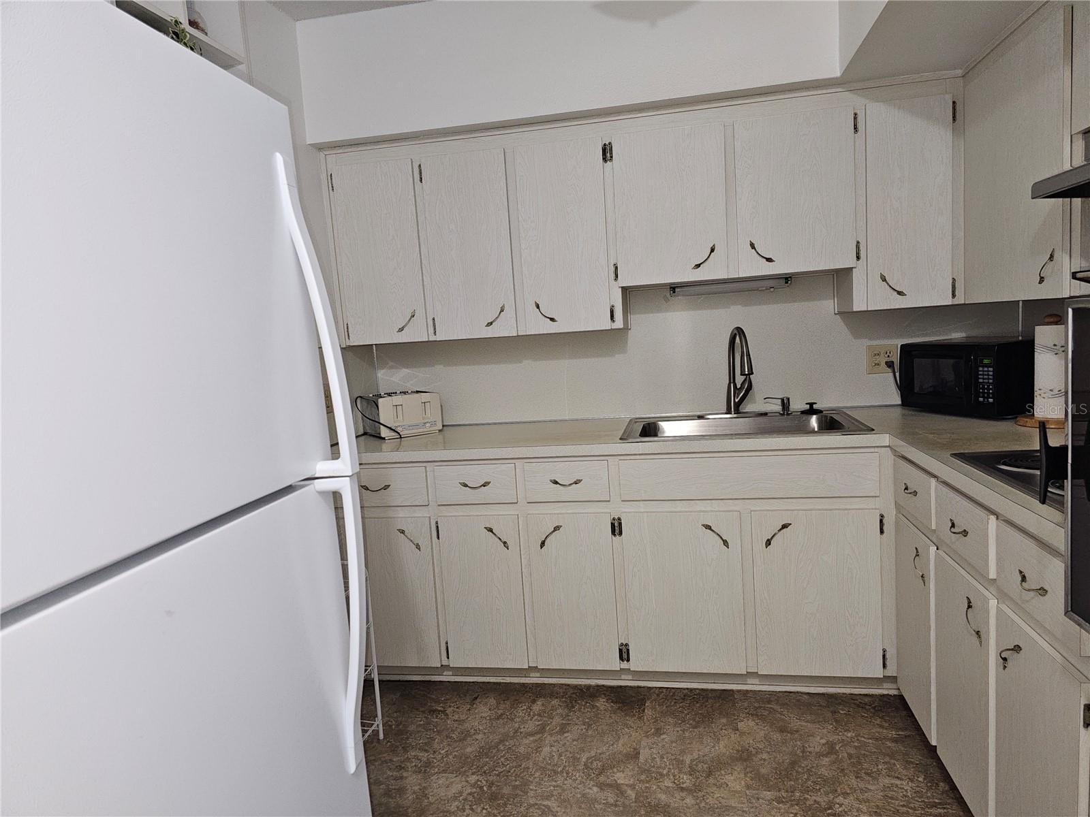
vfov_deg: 58.9
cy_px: 408
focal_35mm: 23
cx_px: 545
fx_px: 724
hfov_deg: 73.9
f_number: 1.7
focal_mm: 6.3
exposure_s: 1/40
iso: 100
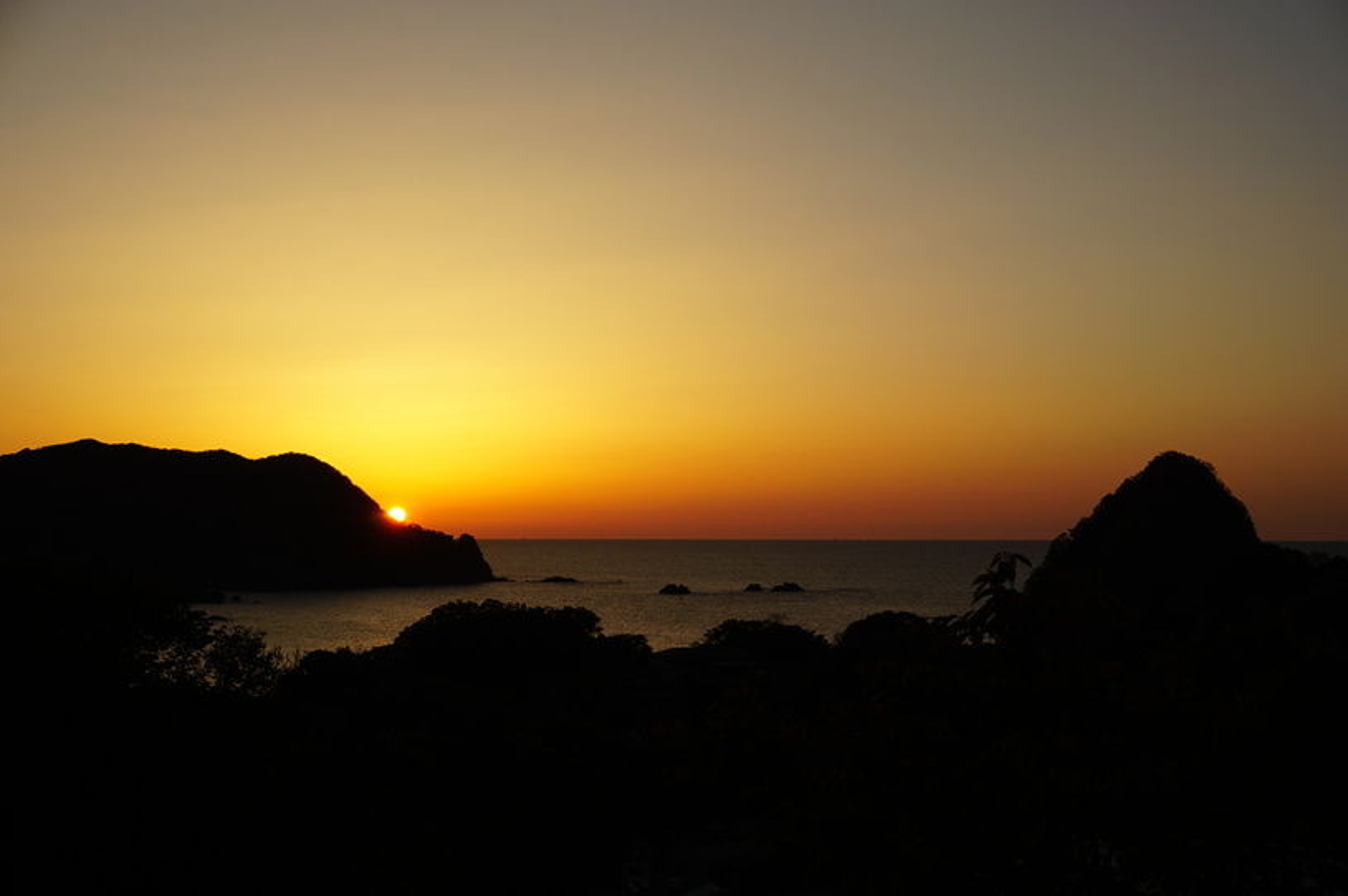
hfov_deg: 43.6
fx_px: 1684
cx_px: 674
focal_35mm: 45
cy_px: 448
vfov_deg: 29.8
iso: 100
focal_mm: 30
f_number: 10
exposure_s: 1/100
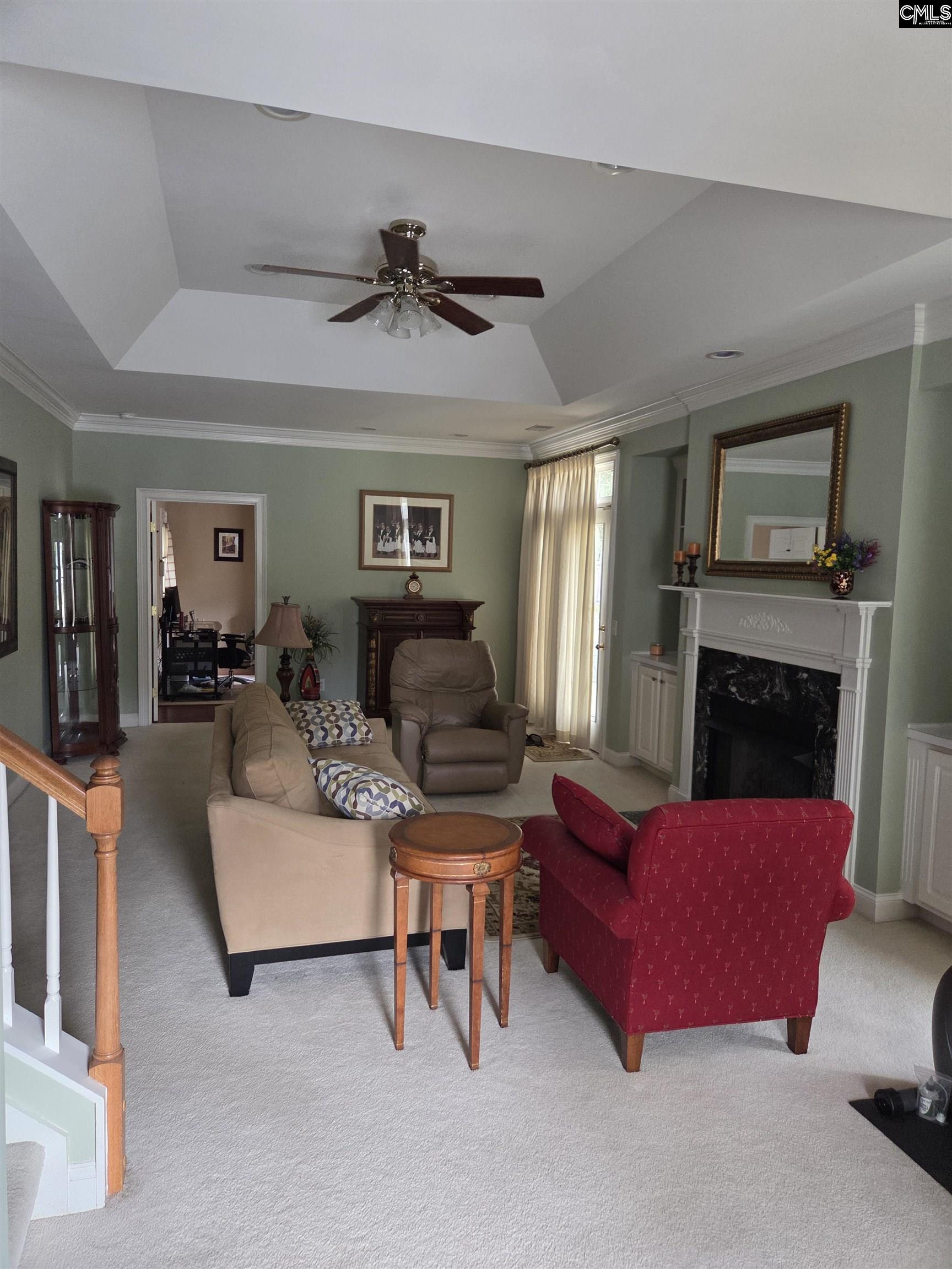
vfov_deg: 73.9
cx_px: 476
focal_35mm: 23
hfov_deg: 58.9
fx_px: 843
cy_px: 634
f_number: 1.8
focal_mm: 5.4
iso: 320
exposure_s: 1/120
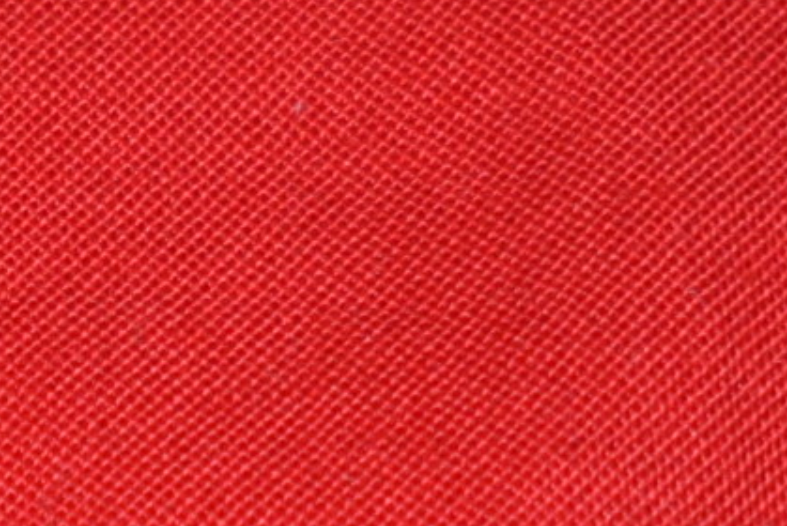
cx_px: -706
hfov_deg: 5.0
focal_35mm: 407
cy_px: 678
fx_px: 8903
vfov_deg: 3.4
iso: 400
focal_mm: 38
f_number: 5
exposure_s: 1/60
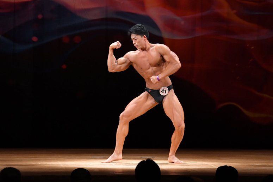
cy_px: 91
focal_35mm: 240
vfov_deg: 5.7
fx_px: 1819
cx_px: 136
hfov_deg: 8.6
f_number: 5.6
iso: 4000
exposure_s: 1/400
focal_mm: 160
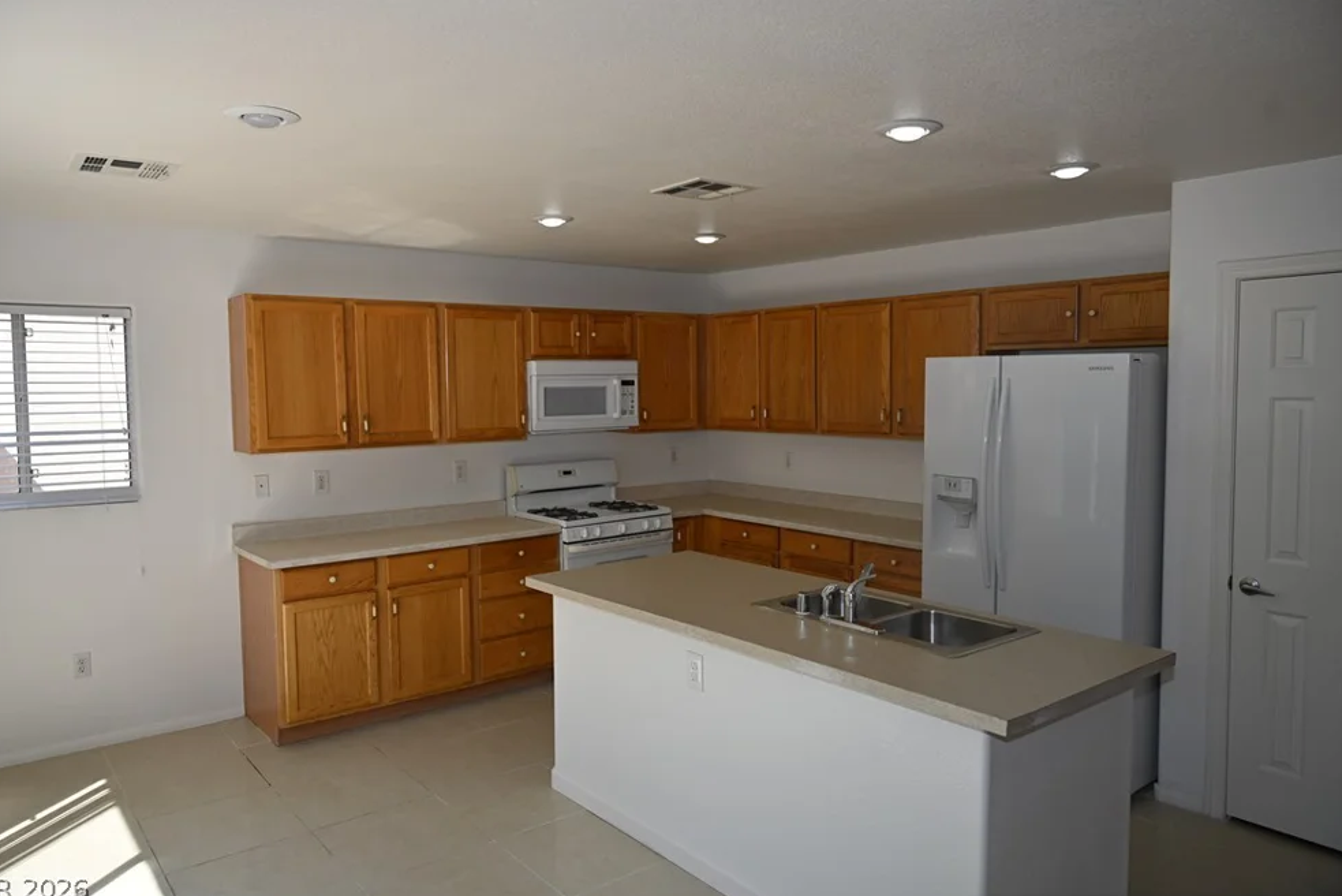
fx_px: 932
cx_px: 651
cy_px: 442
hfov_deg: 71.5
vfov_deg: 51.3
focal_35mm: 25
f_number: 5
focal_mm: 24
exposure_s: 1/100
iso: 64
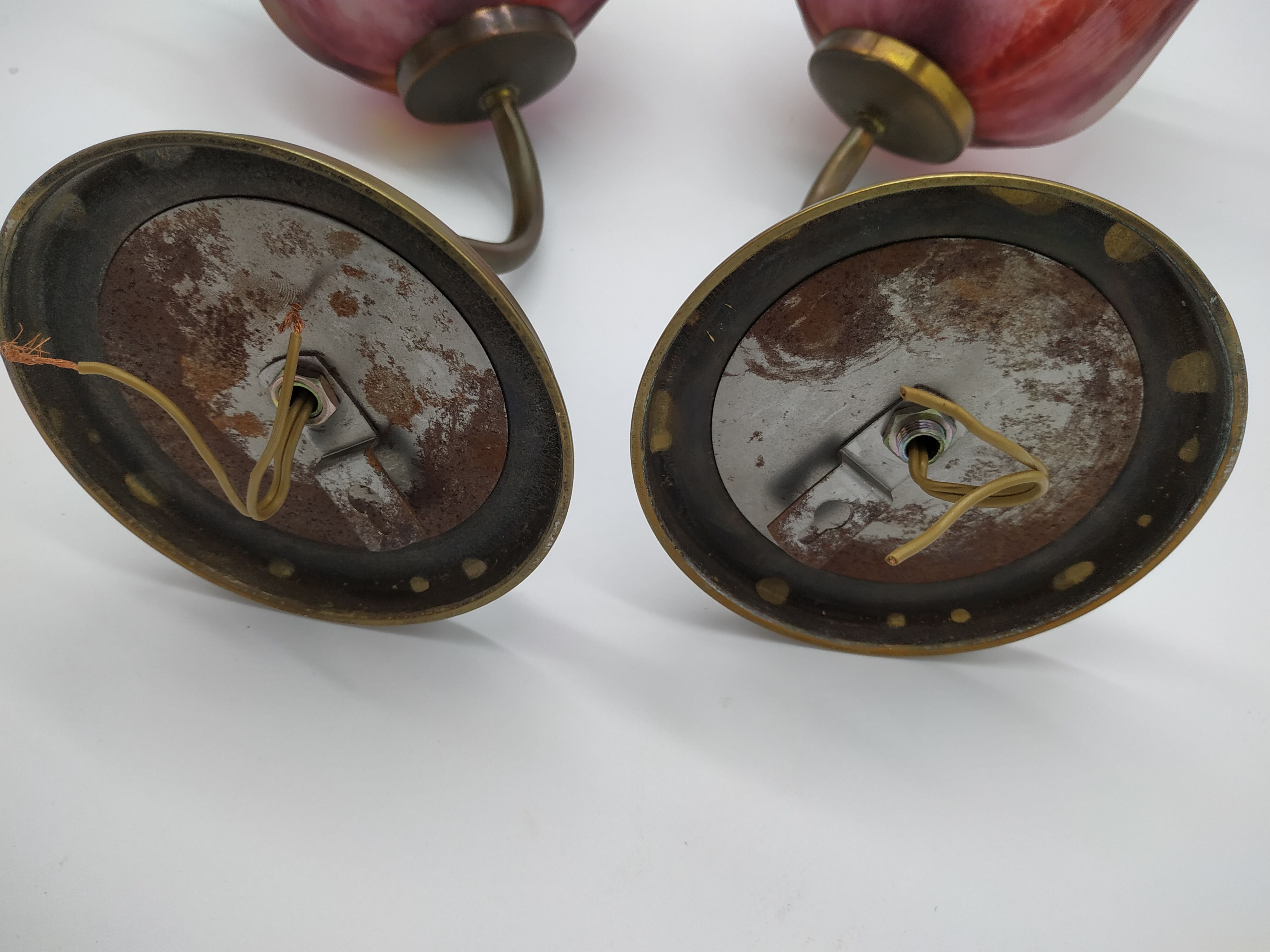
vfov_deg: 56.8
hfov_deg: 71.6
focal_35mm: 24
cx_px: 635
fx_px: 881
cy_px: 476
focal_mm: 3.94
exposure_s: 1/318
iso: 100
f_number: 1.9
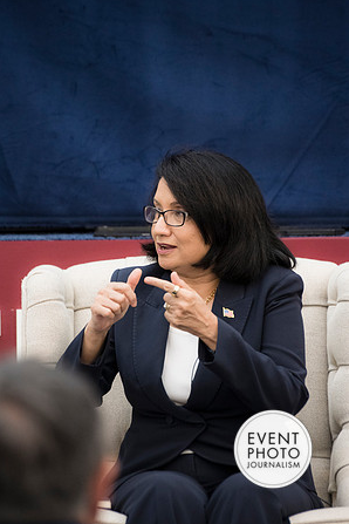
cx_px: 174
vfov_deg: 7.6
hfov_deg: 5.1
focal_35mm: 272
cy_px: 261
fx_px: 3955
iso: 2000
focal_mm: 270
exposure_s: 1/500
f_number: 5.6
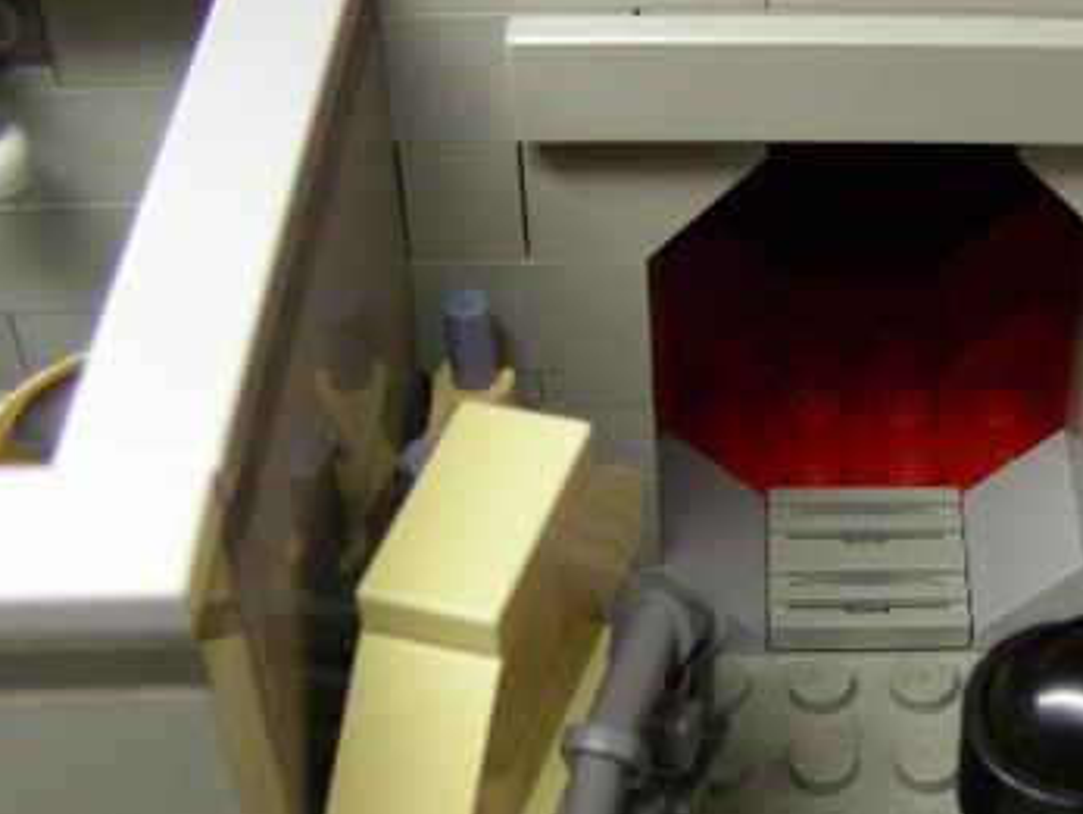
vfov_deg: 20.8
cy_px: 639
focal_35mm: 70
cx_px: 939
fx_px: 2192
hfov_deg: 26.9
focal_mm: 6.3
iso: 400
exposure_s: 1/62.6
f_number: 3.5
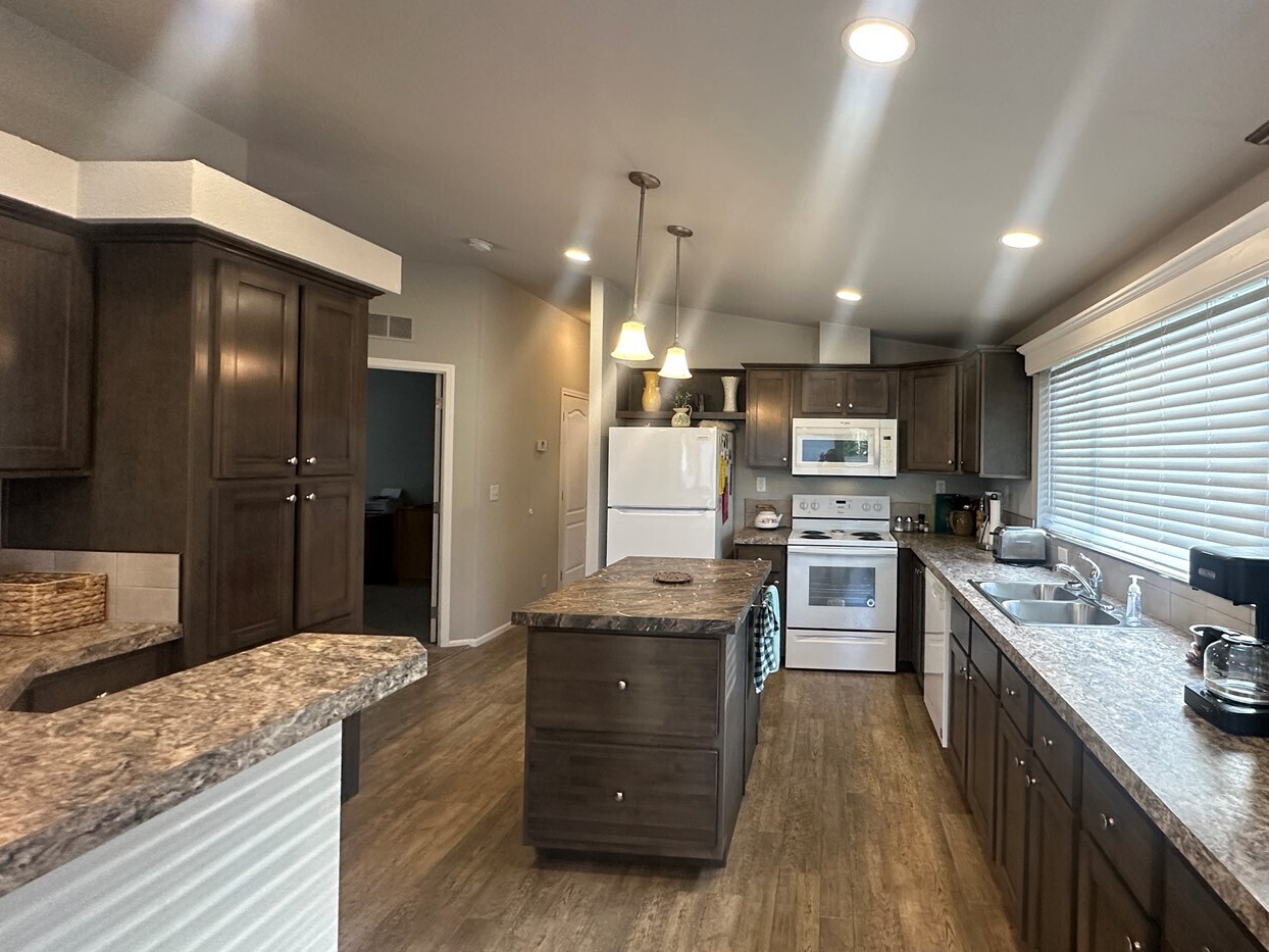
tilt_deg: +1.4
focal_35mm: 18
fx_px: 660
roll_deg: -2.0
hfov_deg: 86.3
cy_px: 450
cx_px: 779
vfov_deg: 71.5
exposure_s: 1/120
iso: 250
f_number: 2.2
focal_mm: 2.22
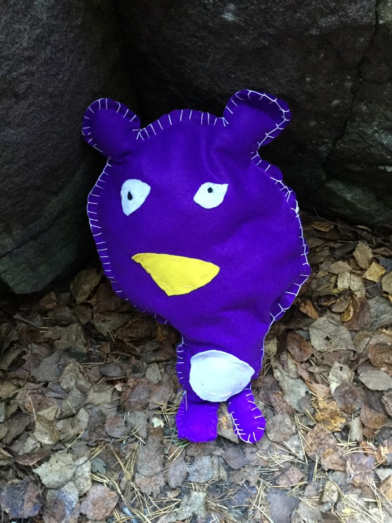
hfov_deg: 45.4
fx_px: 468
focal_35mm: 31
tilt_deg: -54.0
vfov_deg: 58.4
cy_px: 262
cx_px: 196
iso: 400
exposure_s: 1/17
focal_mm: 3.3
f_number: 2.4
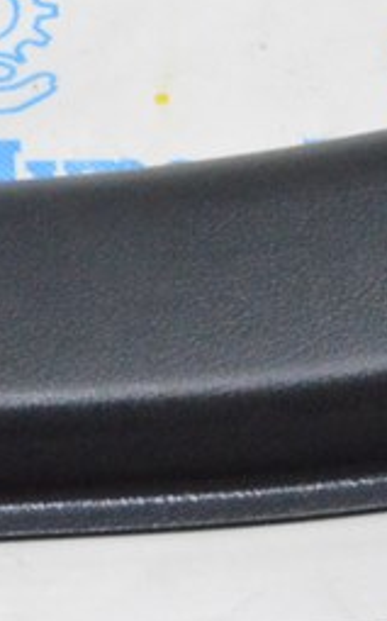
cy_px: 213
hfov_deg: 9.6
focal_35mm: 135
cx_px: -22
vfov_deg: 15.5
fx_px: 2282
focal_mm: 22
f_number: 20
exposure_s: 1/15
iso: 6400
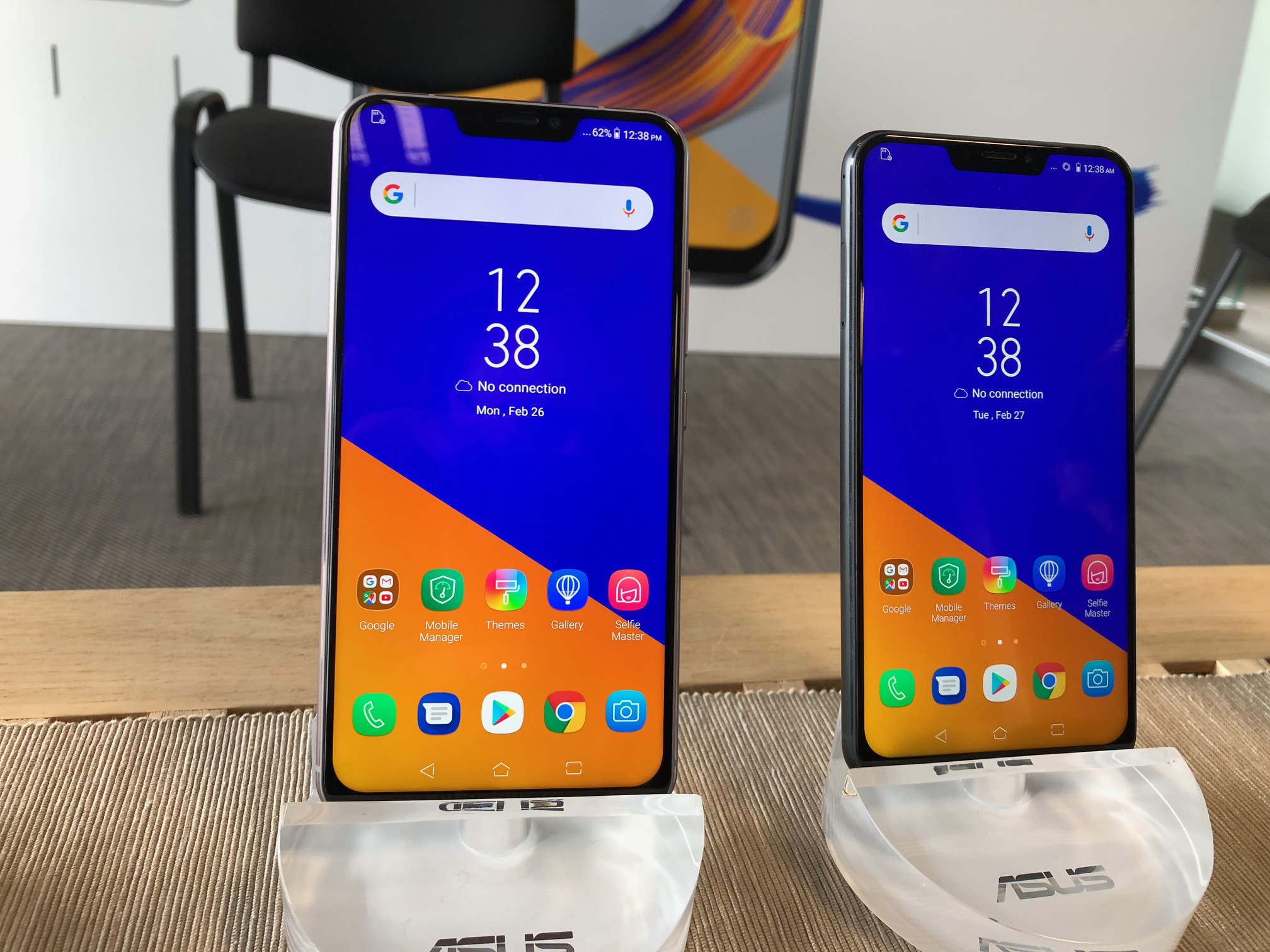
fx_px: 1027
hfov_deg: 63.4
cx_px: 635
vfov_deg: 49.7
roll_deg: -6.6
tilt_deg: -25.6
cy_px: 476
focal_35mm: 28
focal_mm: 3.99
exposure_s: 1/50
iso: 25
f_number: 1.8
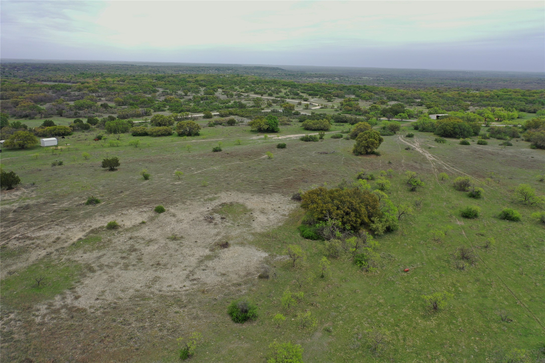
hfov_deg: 65.5
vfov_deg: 46.4
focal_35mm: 28
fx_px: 424
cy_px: 182
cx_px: 272
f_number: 2.8
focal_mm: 10.26
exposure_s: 1/15
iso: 100
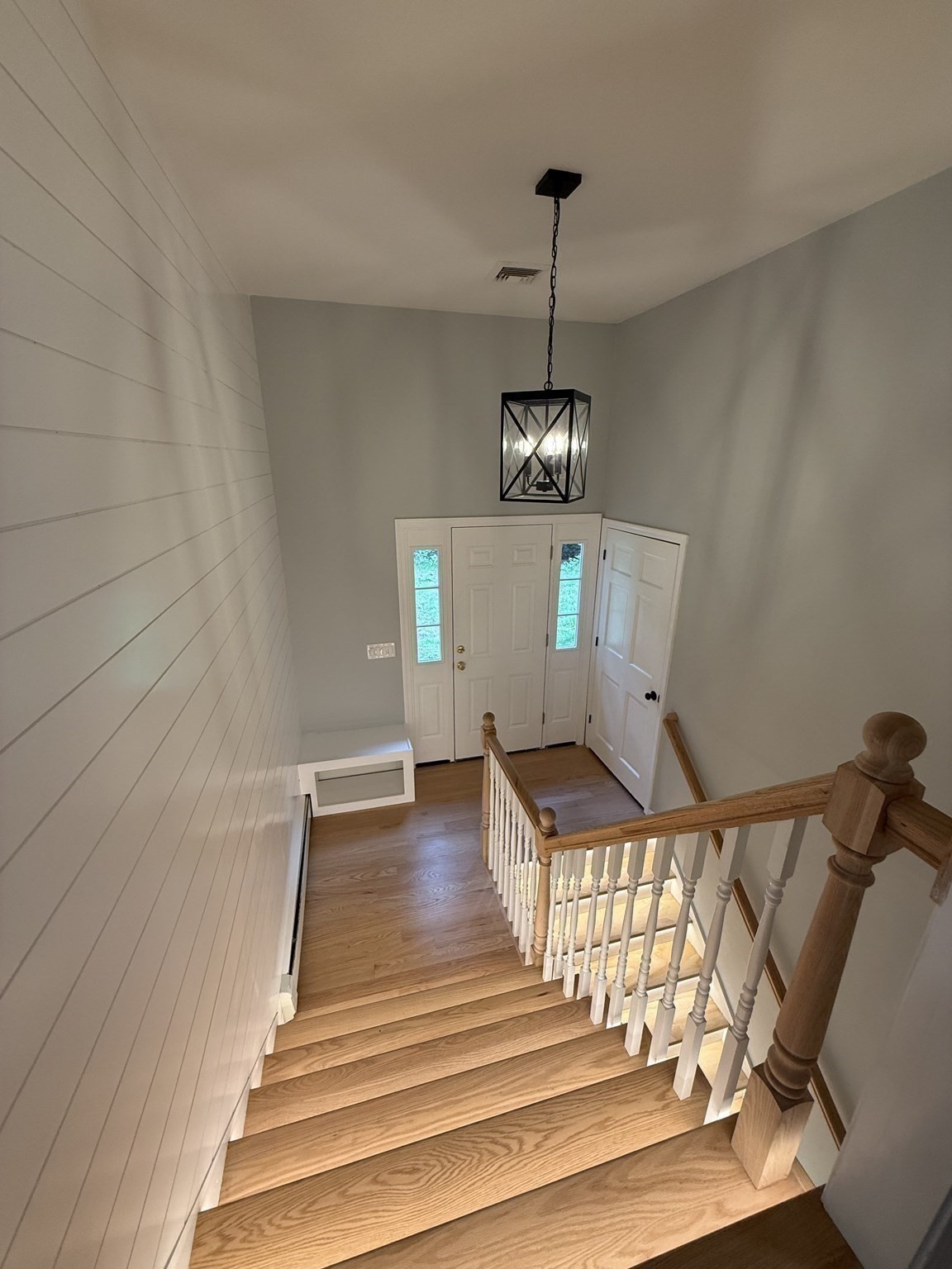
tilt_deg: -18.2
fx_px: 513
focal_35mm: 14
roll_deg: -0.4
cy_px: 634
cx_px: 476
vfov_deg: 102.1
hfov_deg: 85.7
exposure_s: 1/120
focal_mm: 2.22
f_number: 2.2
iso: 125
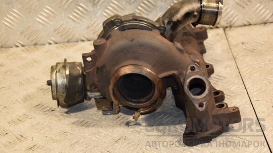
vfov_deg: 11.5
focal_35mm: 105
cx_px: 136
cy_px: 64
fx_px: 760
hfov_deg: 20.4
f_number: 5.3
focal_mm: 66
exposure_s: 1/100
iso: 800
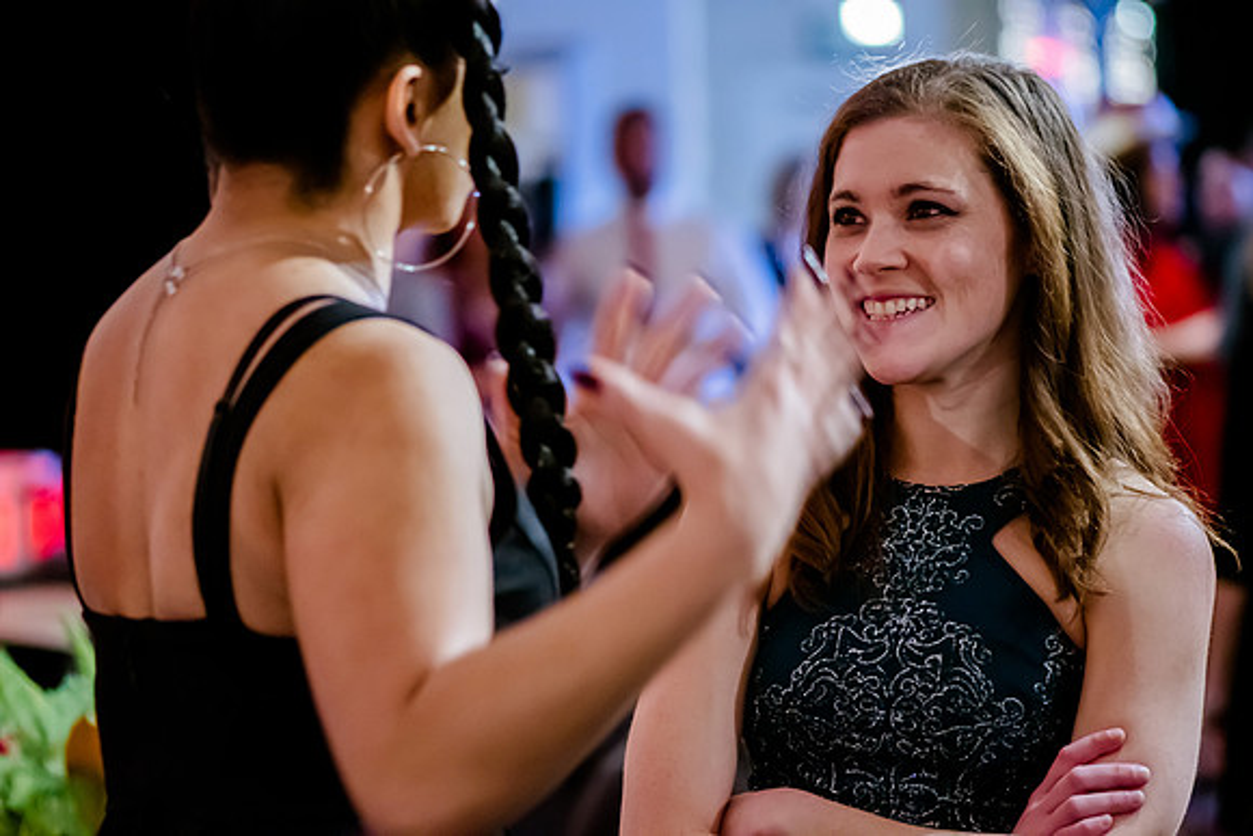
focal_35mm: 158
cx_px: 626
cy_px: 418
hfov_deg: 13.0
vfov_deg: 8.7
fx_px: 5483
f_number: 2.8
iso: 4000
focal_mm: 105
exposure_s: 1/100
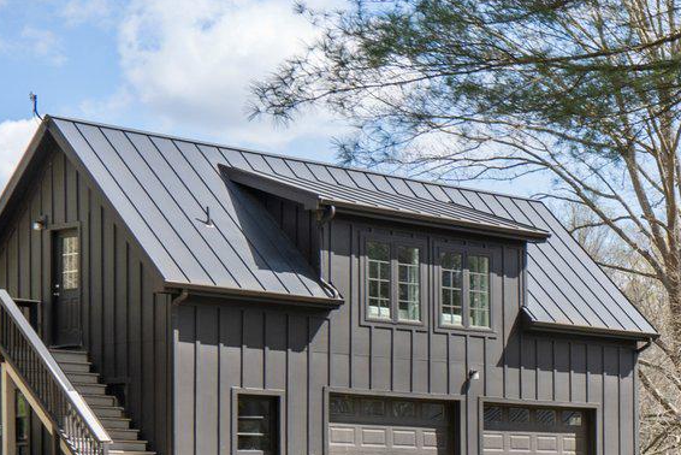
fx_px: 1779
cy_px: 434
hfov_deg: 18.0
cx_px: 1163
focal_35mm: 94
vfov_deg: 14.4
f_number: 13
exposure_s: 1/100
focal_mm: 26
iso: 200
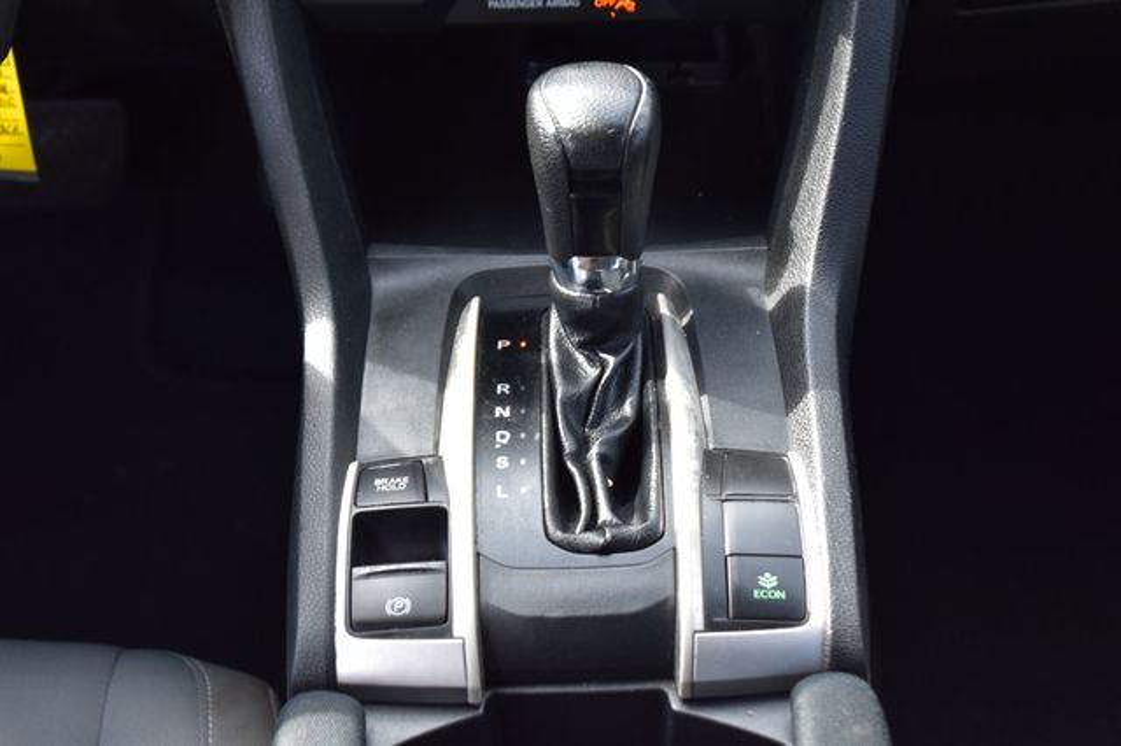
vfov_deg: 17.5
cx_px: 560
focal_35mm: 78
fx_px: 2427
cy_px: 373
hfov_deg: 26.0
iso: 400
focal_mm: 52
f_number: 6.3
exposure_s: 1/20
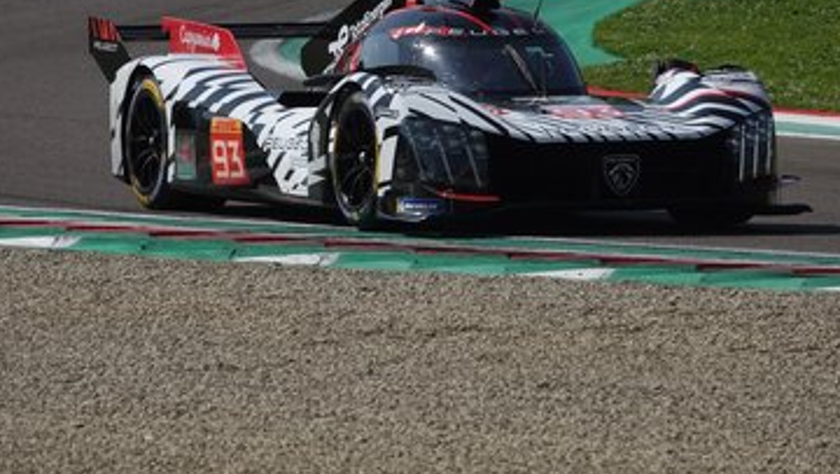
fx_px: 14375
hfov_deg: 3.3
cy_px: 170
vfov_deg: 1.9
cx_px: 401
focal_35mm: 645
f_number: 6.3
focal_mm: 180.69
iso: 100
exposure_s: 1/800
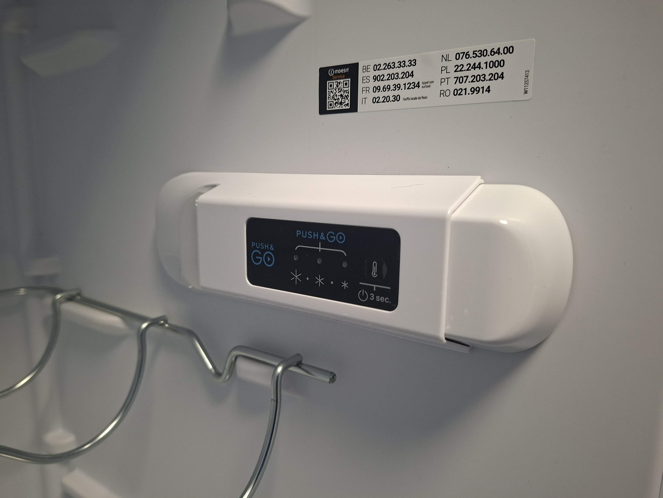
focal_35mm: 23
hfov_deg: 73.9
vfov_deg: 58.9
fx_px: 441
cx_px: 332
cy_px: 249
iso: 320
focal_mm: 5.54
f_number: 1.8
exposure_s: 1/50
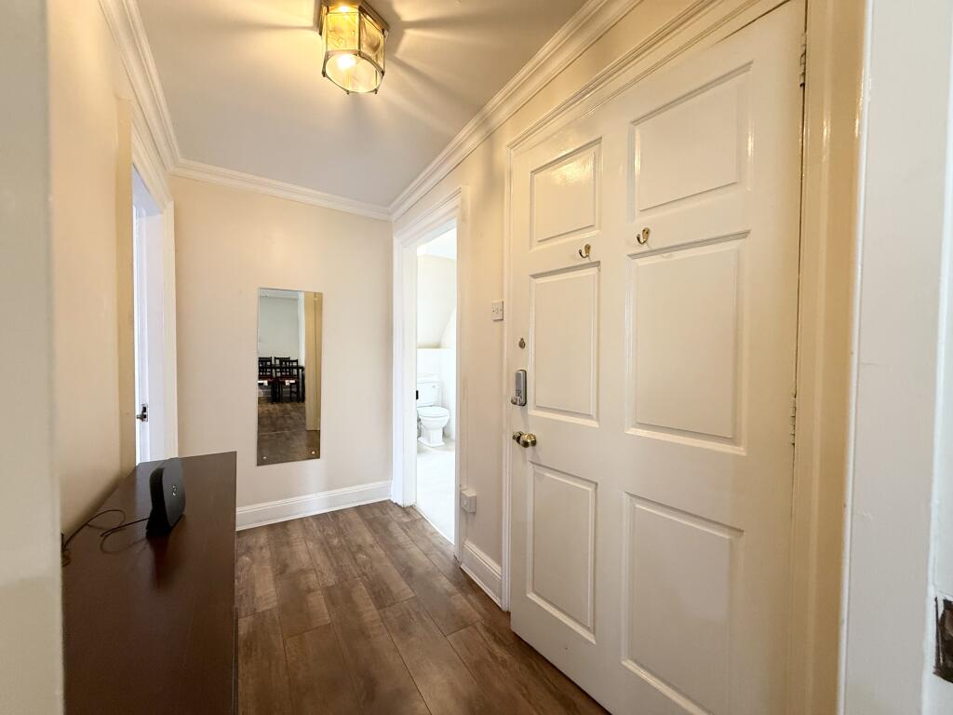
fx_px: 385
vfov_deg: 85.7
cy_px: 358
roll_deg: -0.4
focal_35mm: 14
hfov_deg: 102.1
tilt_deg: -1.9
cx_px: 476
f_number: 2.2
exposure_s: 1/50
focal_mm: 2.22
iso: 250
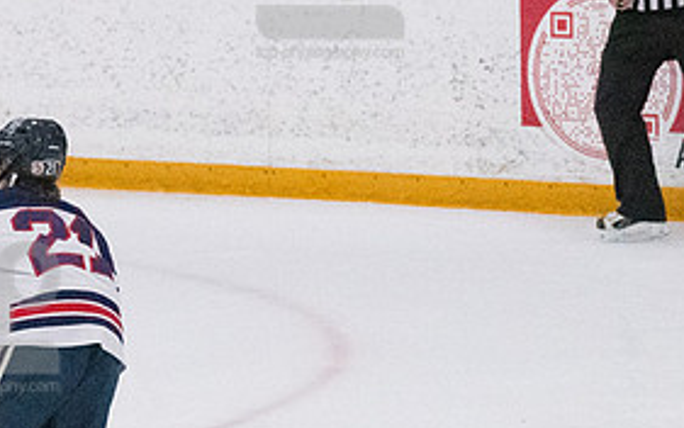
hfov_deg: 3.8
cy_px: 309
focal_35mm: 551
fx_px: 10277
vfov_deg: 2.4
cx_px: -15
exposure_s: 1/1600
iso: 8000
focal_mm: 175
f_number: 5
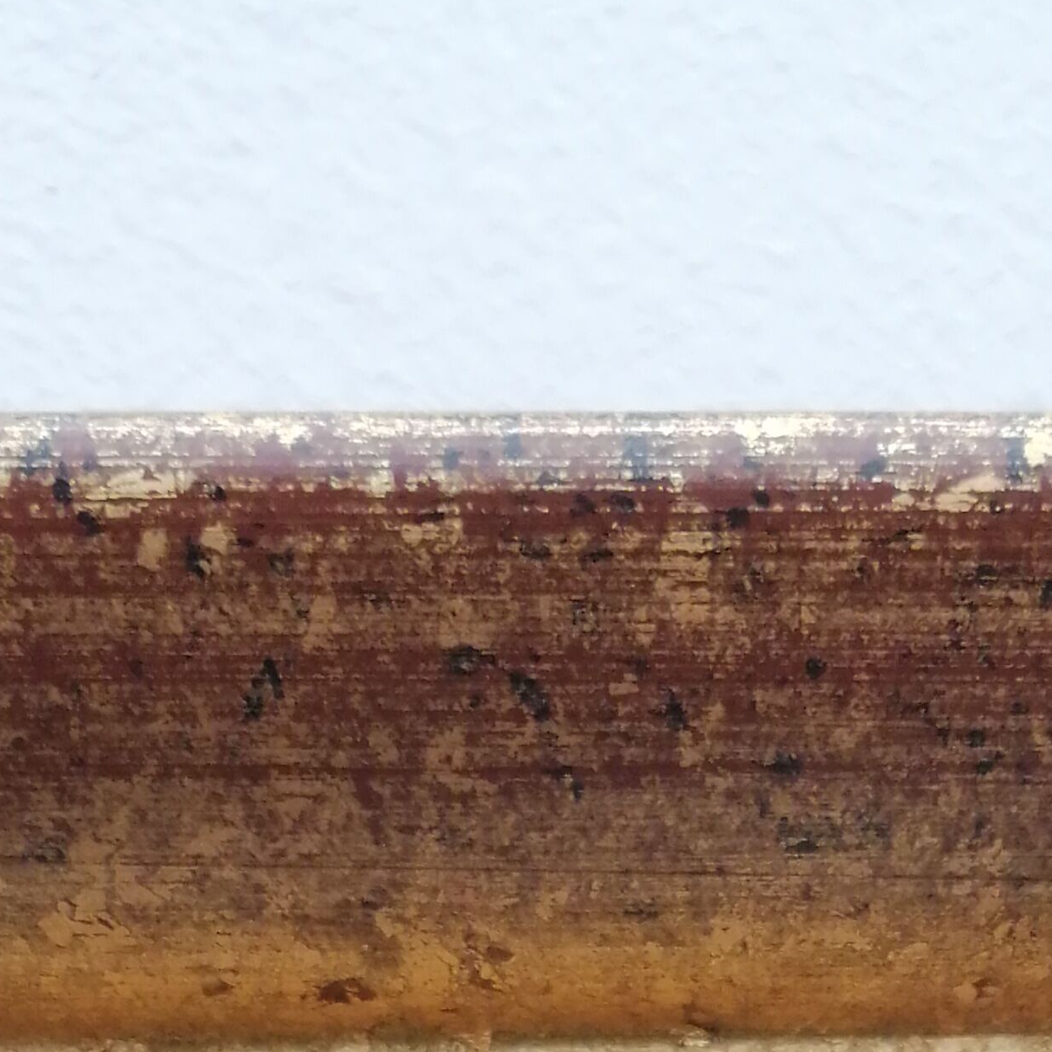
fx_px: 3370
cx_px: 813
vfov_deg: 15.1
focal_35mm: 98
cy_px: 1974
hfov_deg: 17.6
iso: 80
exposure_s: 1/100
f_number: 1.8
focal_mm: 3.95
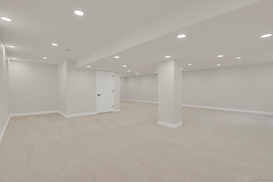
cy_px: 91
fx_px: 129
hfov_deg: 93.3
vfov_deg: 70.4
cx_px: 136
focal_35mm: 17
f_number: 8
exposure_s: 1/20
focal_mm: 17
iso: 3200
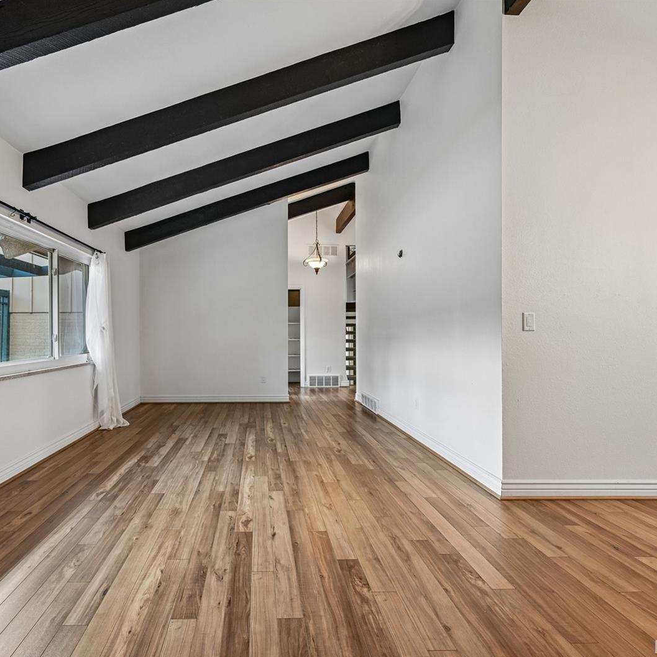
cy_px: 329
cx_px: 258
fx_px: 387
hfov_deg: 79.6
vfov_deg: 80.7
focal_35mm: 18
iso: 400
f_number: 8
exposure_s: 1/8
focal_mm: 14
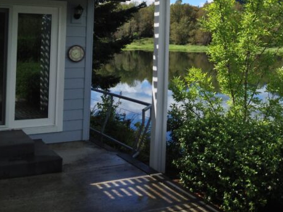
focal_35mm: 61
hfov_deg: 31.2
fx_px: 499
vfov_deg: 23.5
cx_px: 210
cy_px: 30
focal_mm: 4.28
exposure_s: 1/1727
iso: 50
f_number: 2.4
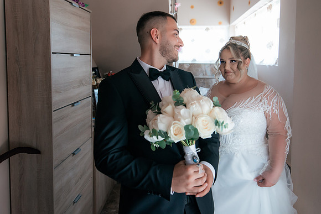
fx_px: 253
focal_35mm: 28
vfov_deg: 45.4
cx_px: 160
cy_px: 76
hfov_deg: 64.8
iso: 1600
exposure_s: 1/500
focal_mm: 22
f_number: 3.2
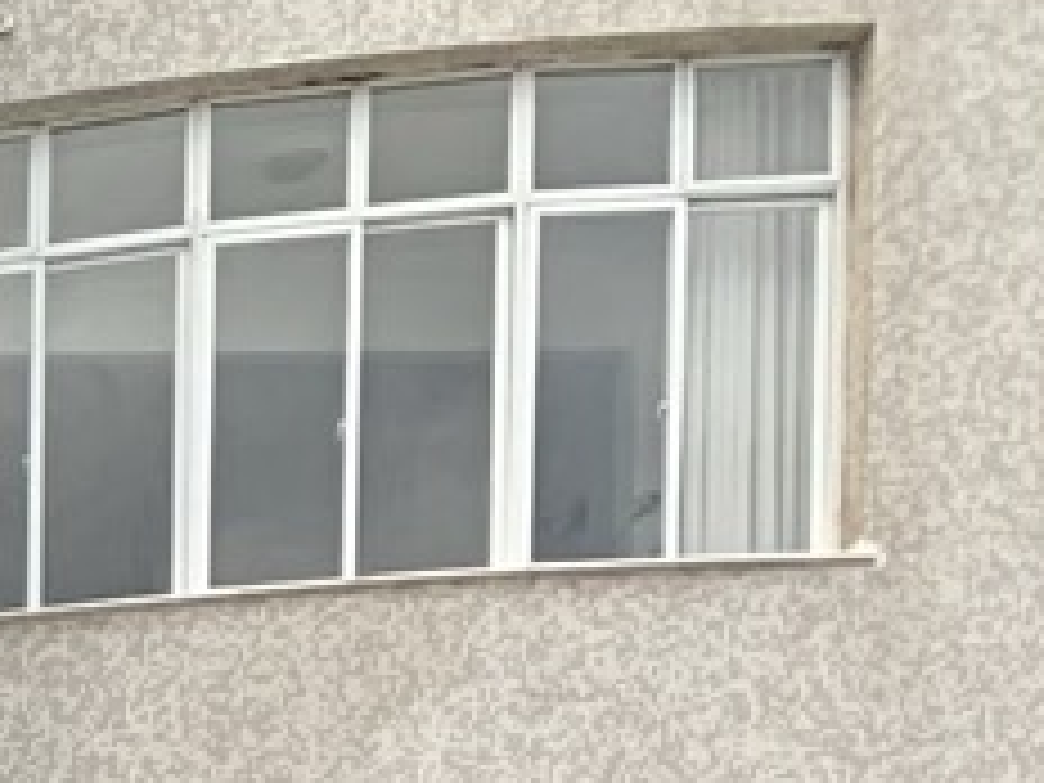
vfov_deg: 7.2
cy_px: 2498
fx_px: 5399
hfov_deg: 9.3
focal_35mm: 179
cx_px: -1872
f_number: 1.8
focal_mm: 4.25
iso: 80
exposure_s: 1/121
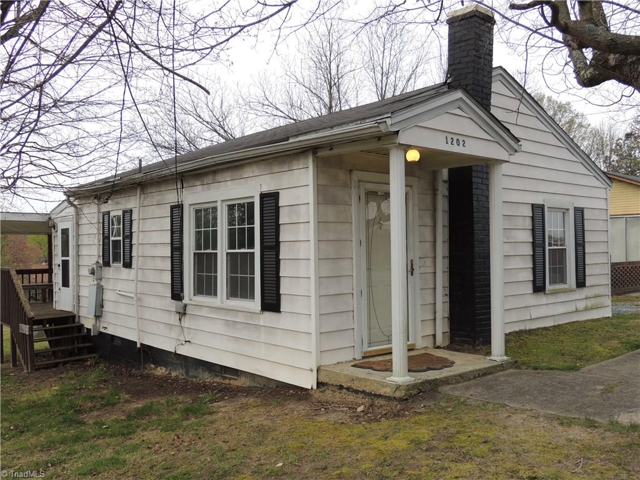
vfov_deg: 42.9
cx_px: 320
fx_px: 610
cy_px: 240
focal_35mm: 33
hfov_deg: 55.4
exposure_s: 1/250
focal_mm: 5.8
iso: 100
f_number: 3.2
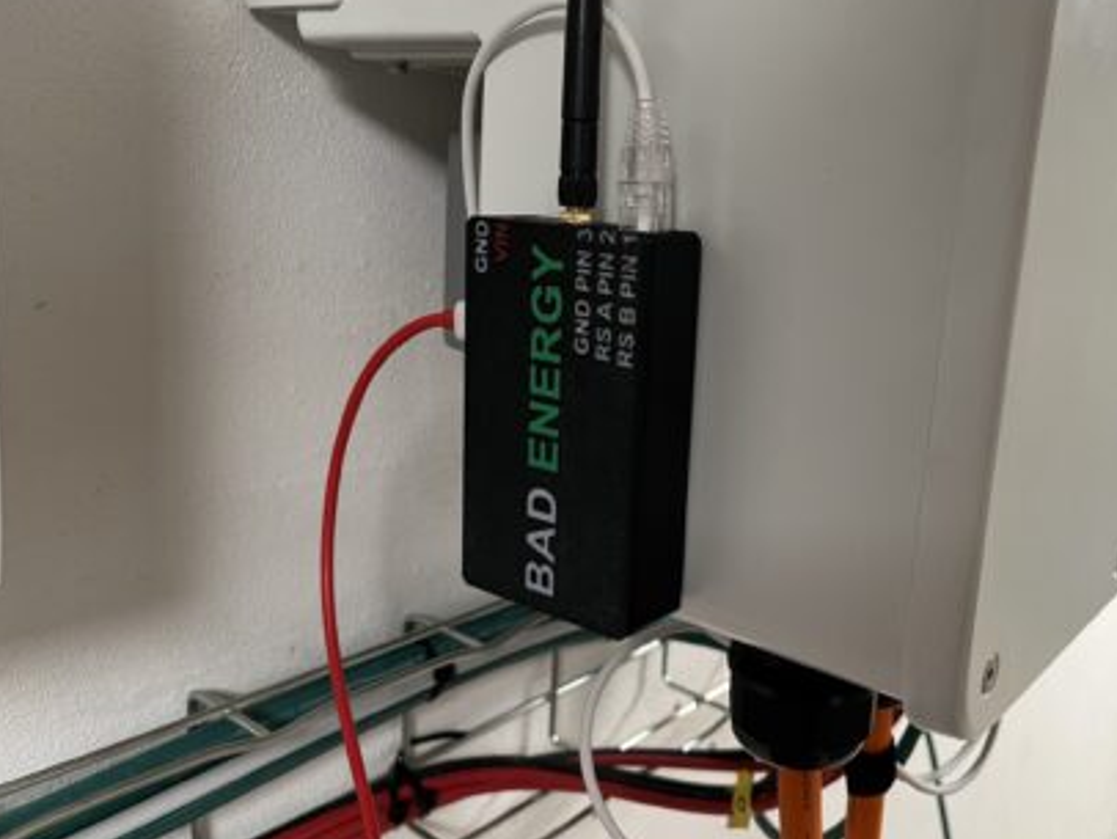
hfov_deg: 56.3
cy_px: 392
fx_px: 1033
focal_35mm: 32
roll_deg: -3.9
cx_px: 674
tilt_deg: -12.1
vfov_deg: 44.2
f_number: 1.6
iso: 125
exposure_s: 1/50
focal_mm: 5.1
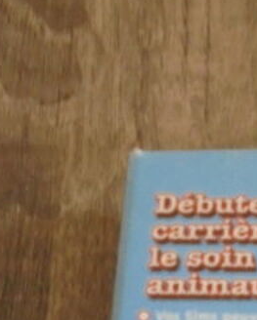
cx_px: 429
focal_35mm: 103
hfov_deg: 13.7
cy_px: 497
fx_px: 978
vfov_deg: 16.7
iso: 400
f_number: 3.5
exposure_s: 1/15
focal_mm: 4.6
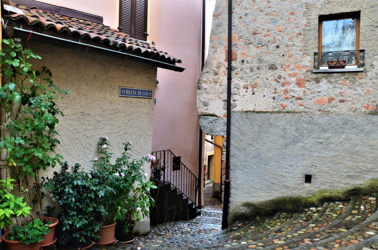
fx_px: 283
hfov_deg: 67.5
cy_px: 125
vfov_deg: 47.7
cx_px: 189
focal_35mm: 27
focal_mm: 18
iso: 320
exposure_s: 1/15
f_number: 6.3
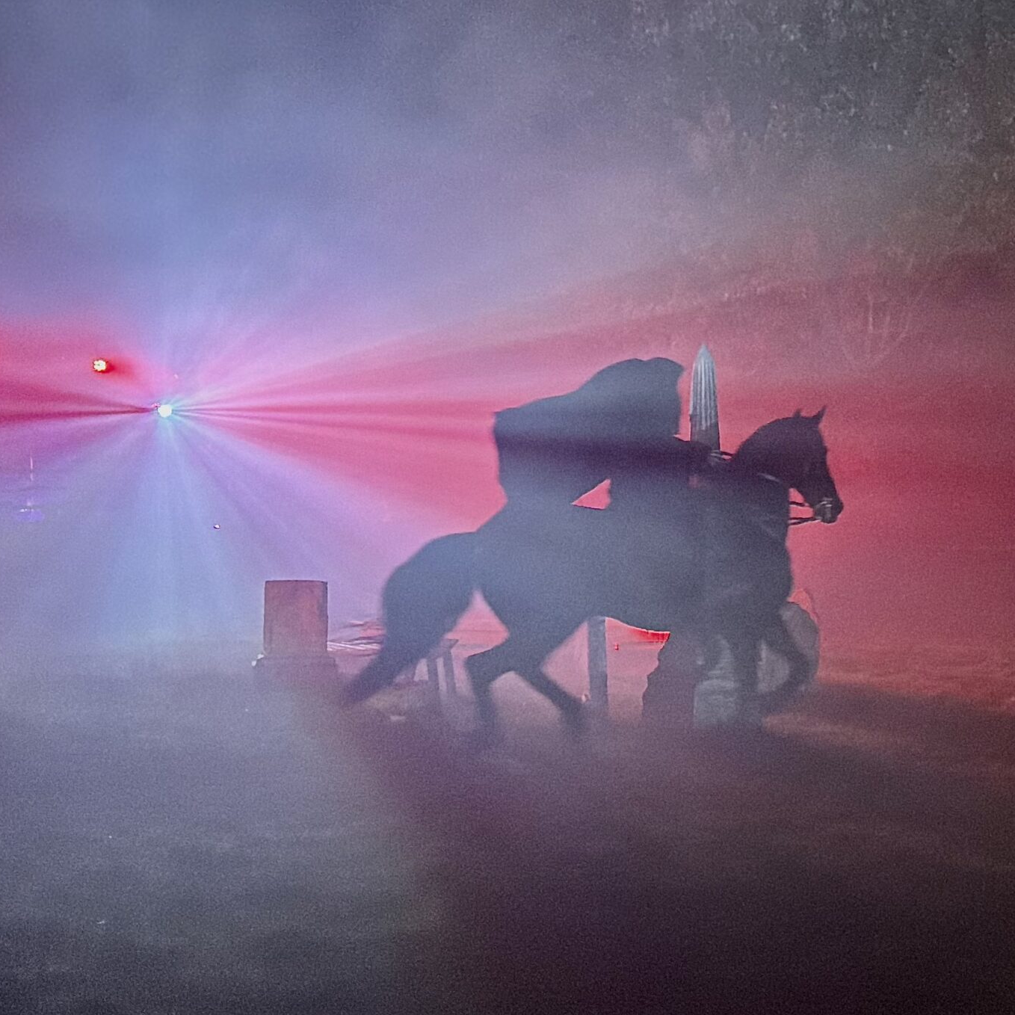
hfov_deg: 40.1
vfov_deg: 41.8
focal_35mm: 40
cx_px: 818
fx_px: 1327
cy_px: 477
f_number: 1.78
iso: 2500
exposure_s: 1/121
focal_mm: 6.76
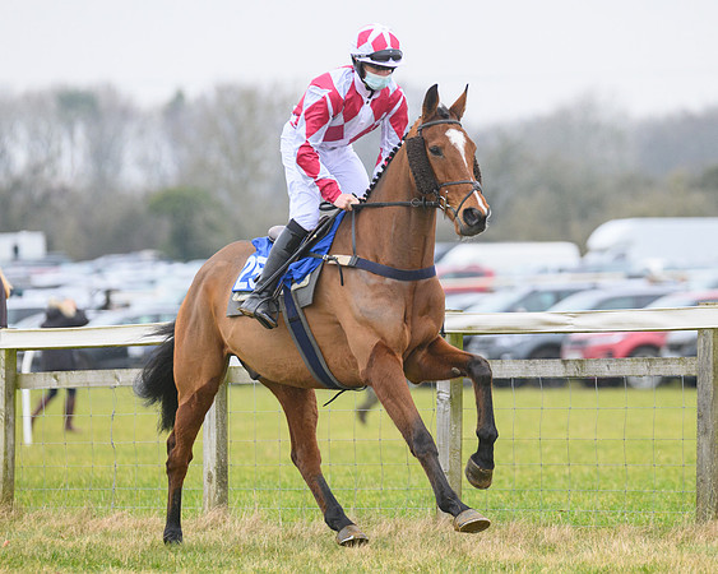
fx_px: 6998
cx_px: 401
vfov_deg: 4.7
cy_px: 277
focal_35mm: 329
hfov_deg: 5.9
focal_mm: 240
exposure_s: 1/1000
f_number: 5
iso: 1250
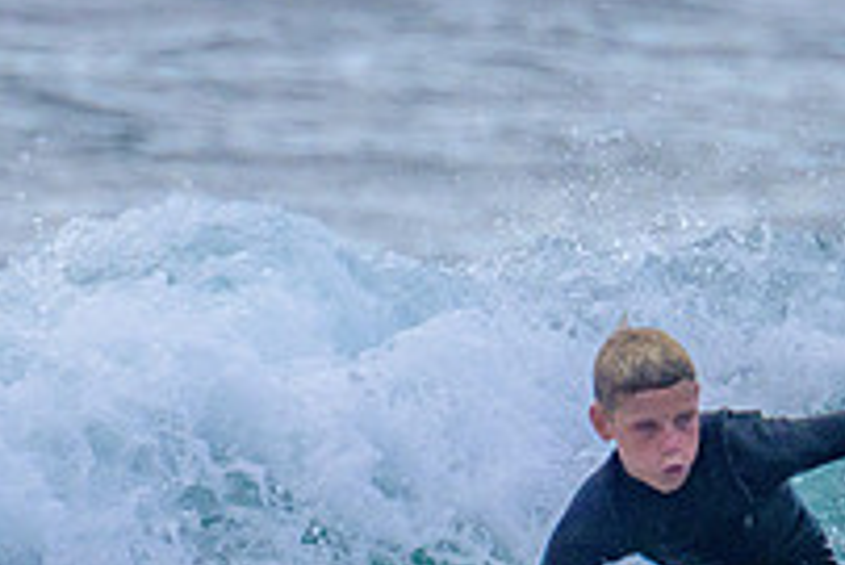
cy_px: 460
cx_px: 536
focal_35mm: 3122
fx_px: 73330
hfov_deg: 0.7
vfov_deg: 0.4
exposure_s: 1/1250
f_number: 13
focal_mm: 800
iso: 1000
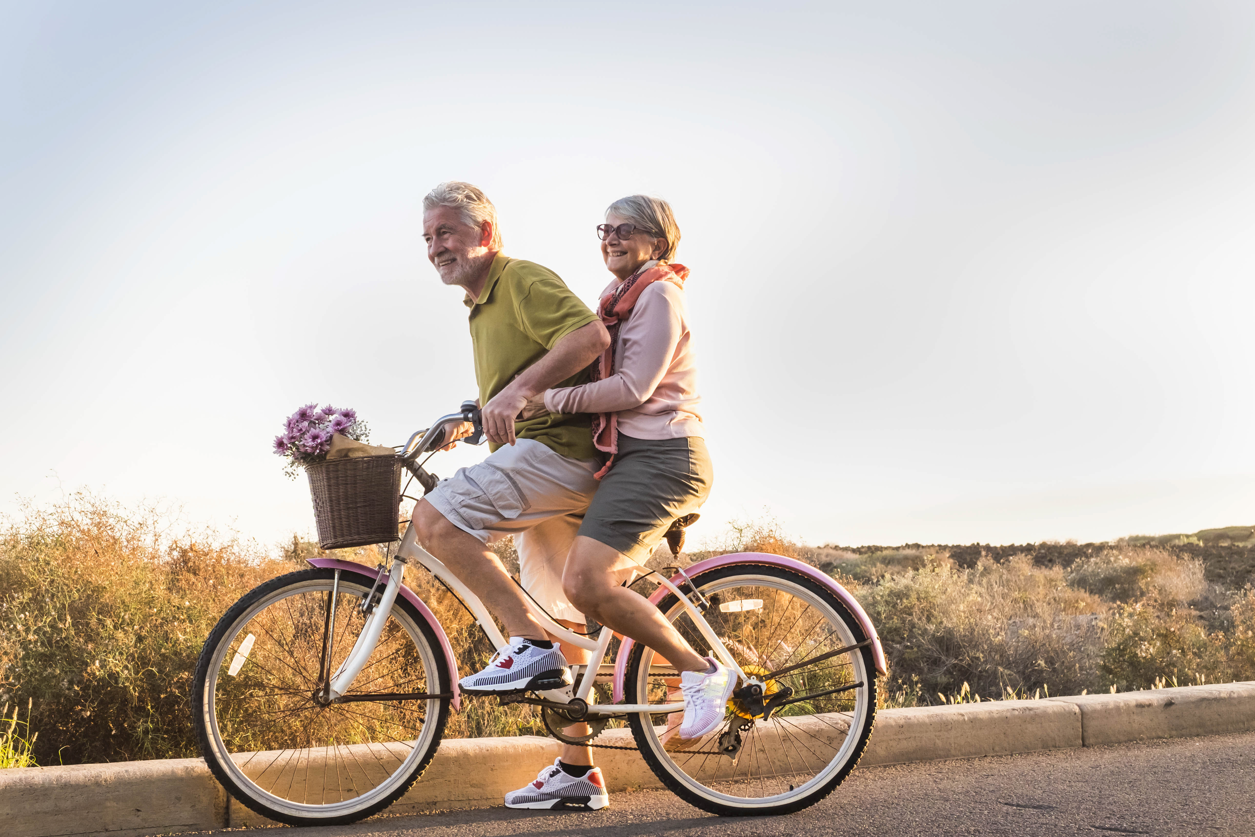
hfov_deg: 37.5
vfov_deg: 25.5
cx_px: 628
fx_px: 1848
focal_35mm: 53
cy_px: 418
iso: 1250
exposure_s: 1/500
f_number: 5.6
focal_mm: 35
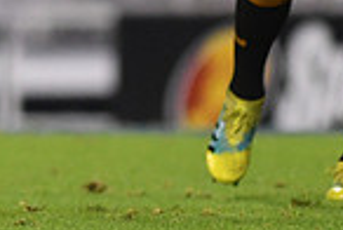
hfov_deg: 1.2
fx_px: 17013
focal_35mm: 1782
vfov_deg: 0.8
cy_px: -147
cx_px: -113
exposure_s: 1/1000
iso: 2500
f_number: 2.8
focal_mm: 300
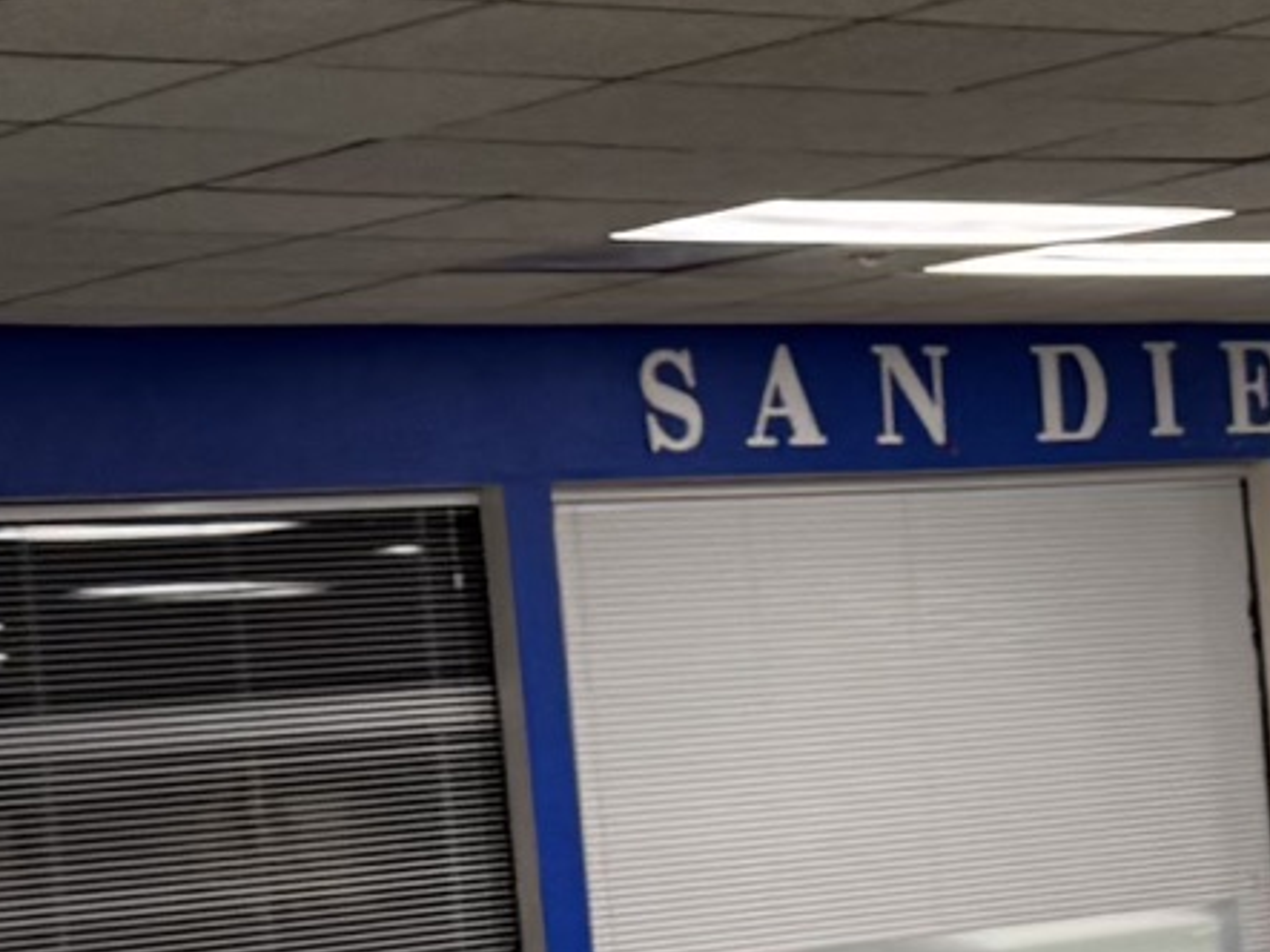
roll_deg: +5.7
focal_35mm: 130
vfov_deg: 11.3
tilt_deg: -1.1
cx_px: 1284
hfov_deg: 14.9
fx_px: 4768
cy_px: 843
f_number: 1.78
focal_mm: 6.76
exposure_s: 1/172
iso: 200
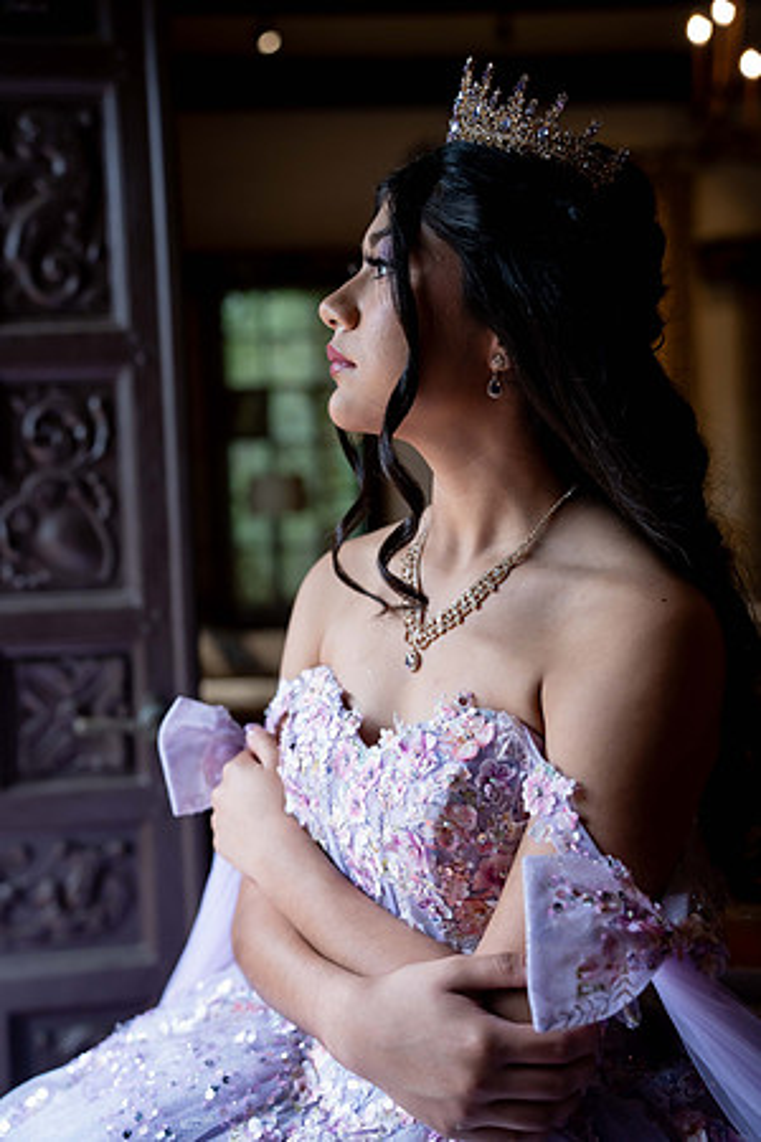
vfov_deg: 46.4
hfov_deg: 31.9
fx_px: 1332
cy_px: 571
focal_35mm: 42
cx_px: 380
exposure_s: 1/800
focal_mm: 42
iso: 800
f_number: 2.8
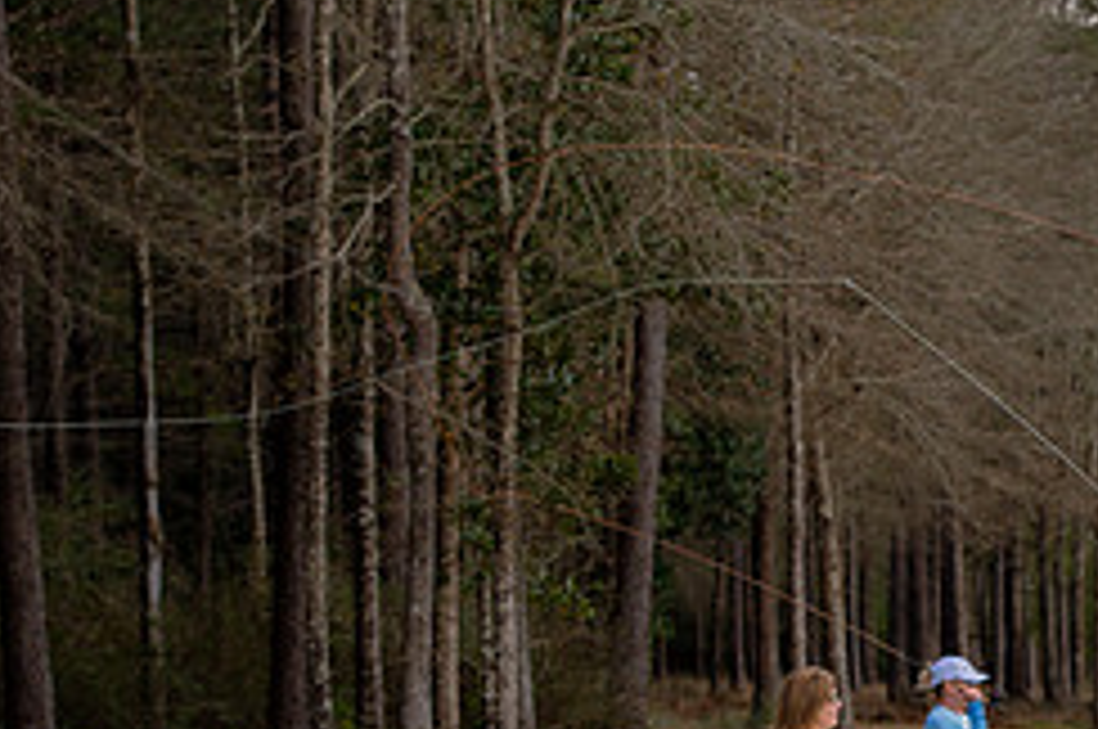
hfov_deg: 9.0
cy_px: 832
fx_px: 6884
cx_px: 1224
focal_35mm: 226
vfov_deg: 6.0
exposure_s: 1/250
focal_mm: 95
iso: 100
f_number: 5
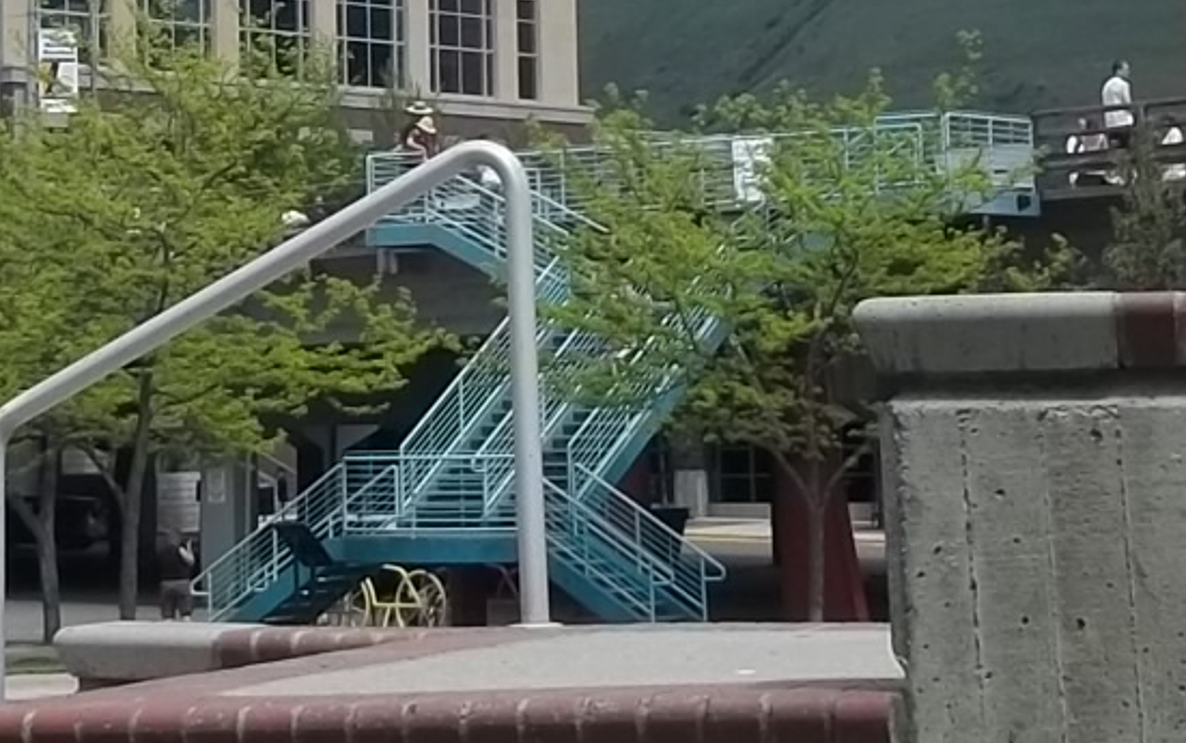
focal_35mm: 126
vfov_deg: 10.3
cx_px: 256
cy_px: -97
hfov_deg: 16.5
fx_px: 4075
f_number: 8.8
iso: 64
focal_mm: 5.7
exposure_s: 1/160
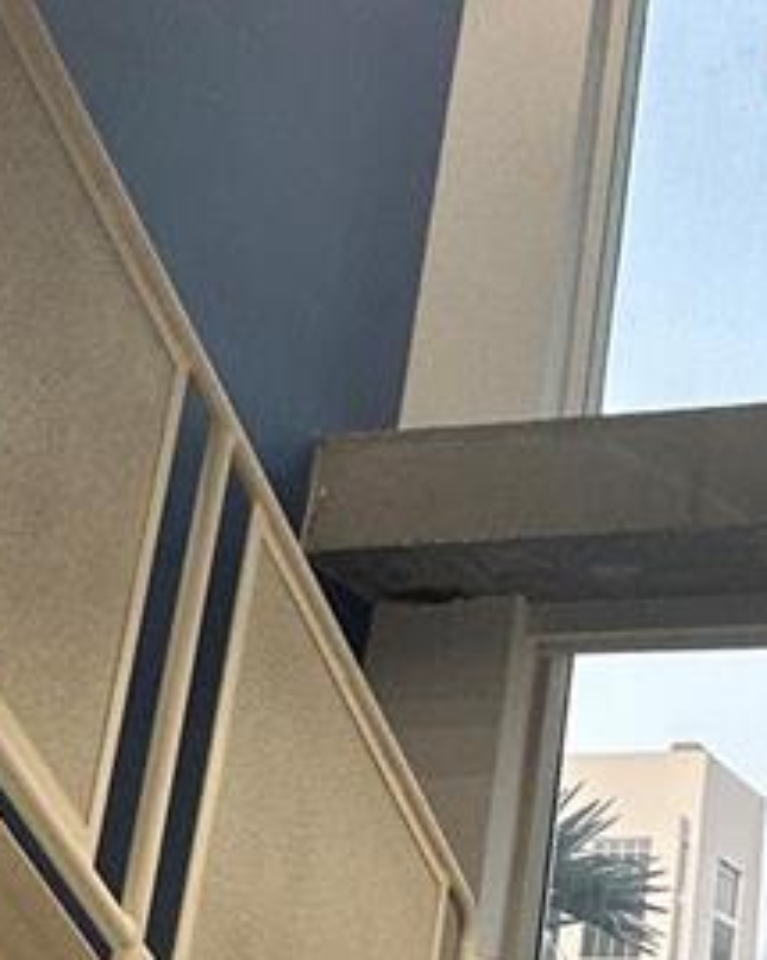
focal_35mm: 61
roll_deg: -3.5
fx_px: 1732
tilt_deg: +19.5
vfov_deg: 30.7
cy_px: 653
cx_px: 928
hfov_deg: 22.9
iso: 125
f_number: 2.2
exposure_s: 1/120
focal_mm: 2.22
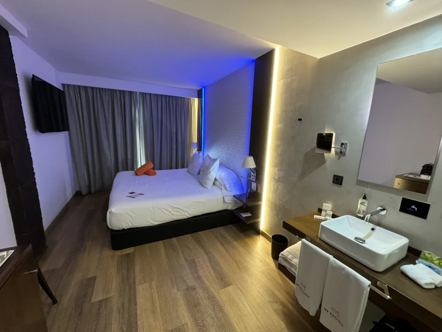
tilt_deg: -11.3
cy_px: 166
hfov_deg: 102.1
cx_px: 221
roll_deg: -1.9
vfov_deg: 85.7
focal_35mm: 14
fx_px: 179
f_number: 2.2
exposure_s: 1/54
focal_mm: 2.22
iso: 320
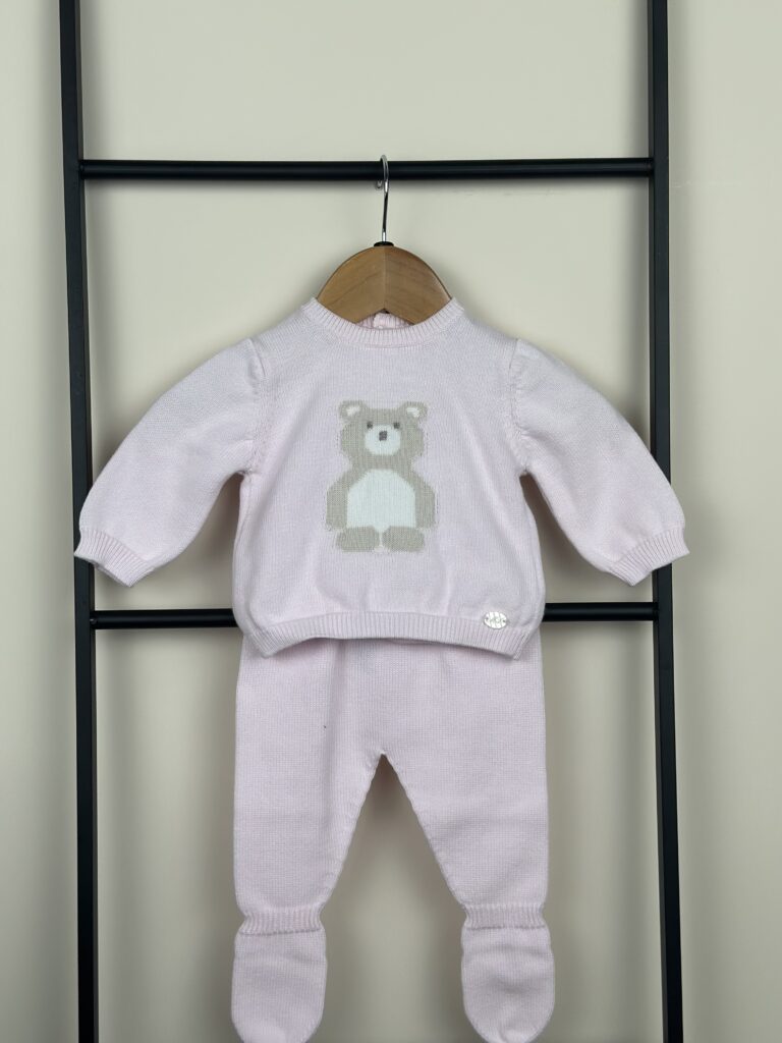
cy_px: 522
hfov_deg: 30.3
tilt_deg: -3.5
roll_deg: -0.1
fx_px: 1446
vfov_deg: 39.7
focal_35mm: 48
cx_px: 391
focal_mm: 6.86
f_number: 1.78
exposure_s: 1/415
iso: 80
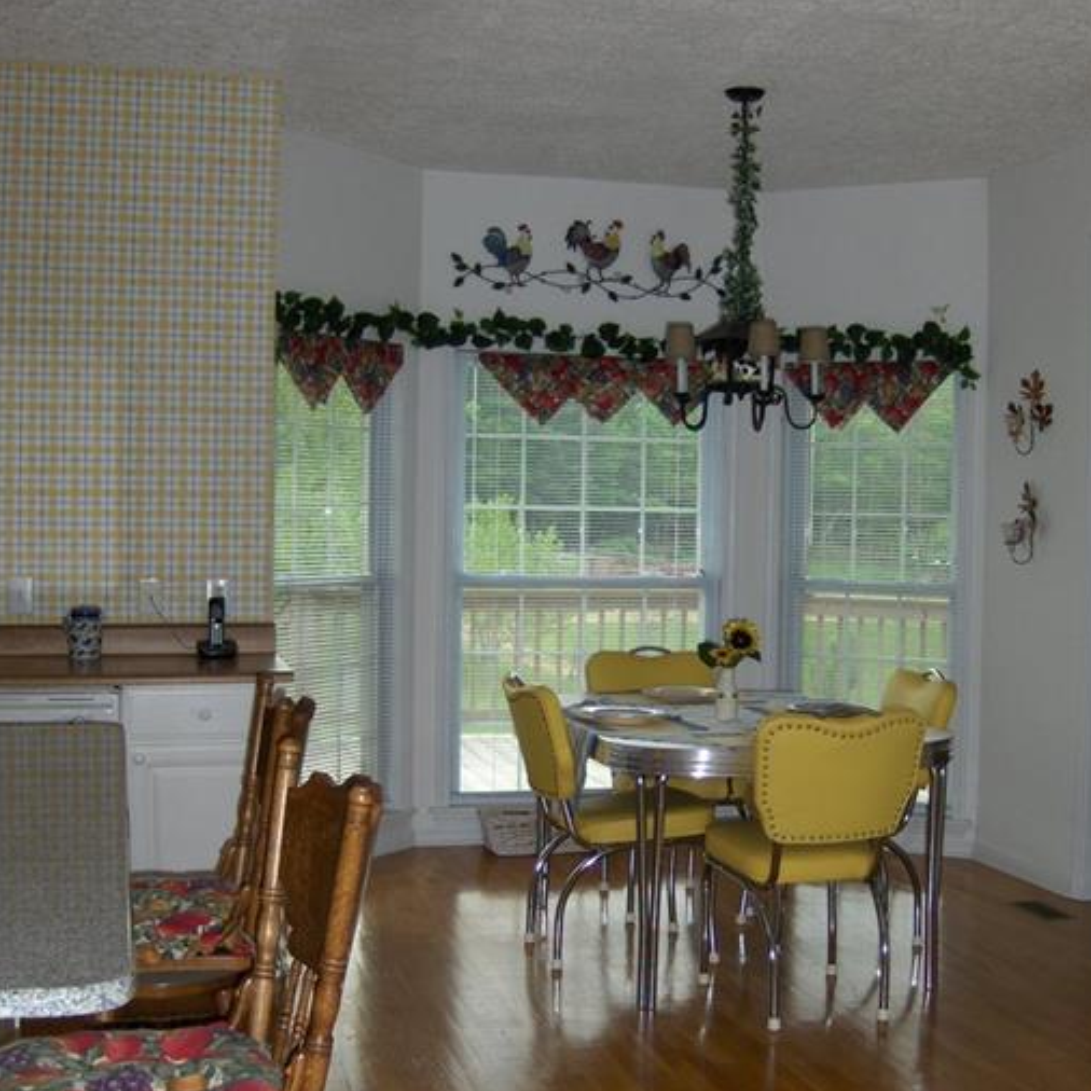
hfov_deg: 36.0
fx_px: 1676
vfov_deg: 36.0
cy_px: 580
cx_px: 602
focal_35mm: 47
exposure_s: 1/183
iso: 196
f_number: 2.8
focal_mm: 7.5
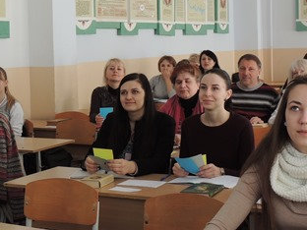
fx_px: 683
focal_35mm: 77
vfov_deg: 19.1
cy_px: 85
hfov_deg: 25.3
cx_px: 118
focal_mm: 5.3
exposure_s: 1/30
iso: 100
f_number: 3.1
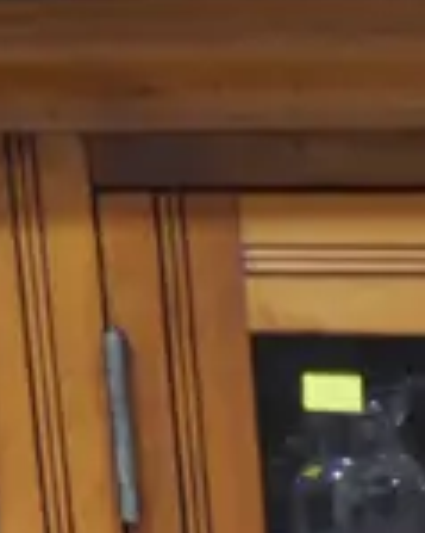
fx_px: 3384
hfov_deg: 6.8
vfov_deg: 8.1
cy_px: 1384
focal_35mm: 215
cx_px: 1059
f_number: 3.6
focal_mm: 16
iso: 1000
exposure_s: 1/60
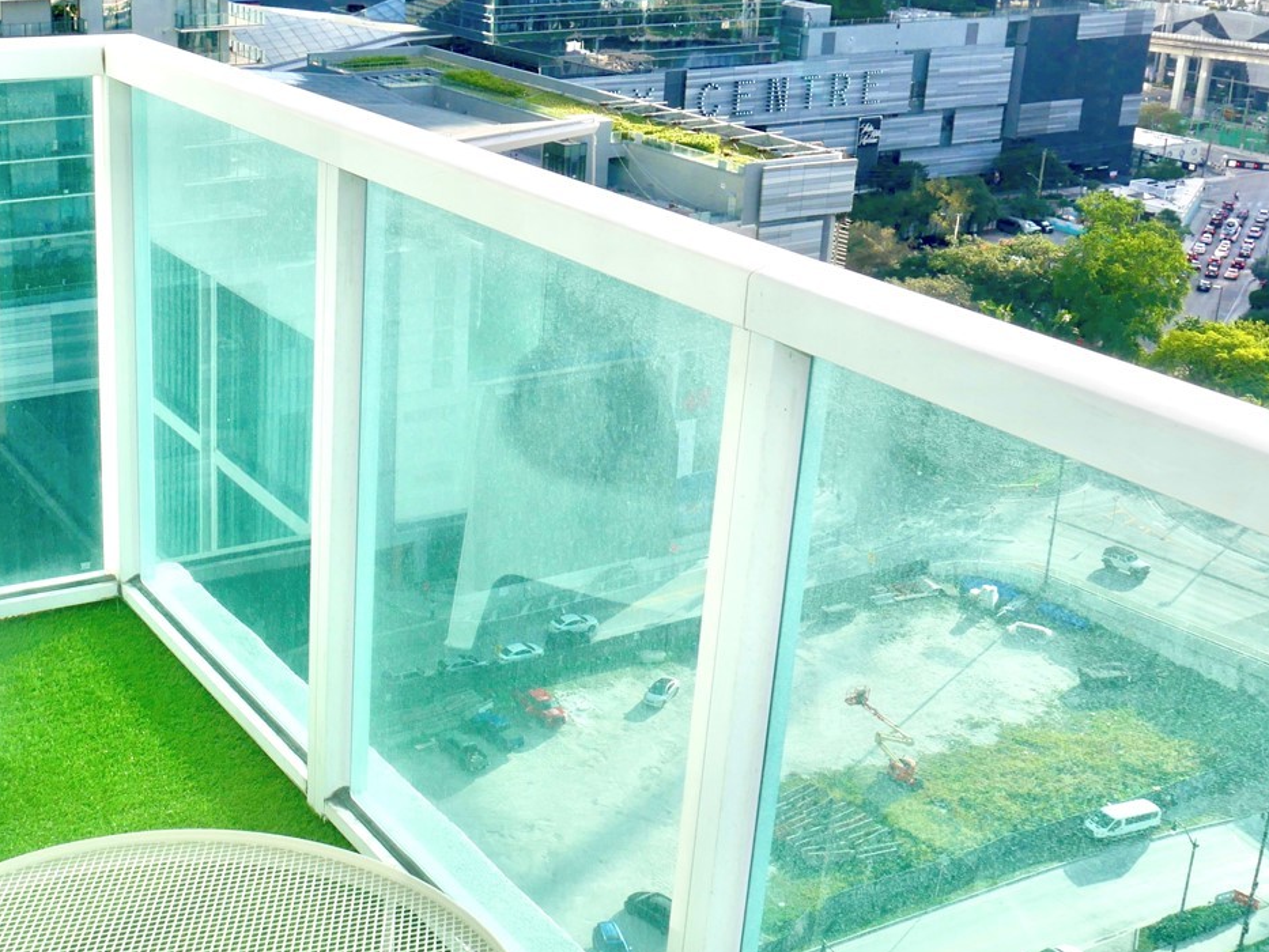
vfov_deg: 30.3
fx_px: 1760
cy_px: 460
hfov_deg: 38.8
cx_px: 345
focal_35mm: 48
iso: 200
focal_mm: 14
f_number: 11
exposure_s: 1/160
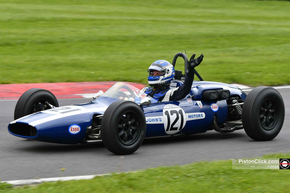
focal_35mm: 195
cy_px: 96
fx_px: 1571
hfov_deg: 10.5
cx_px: 145
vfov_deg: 7.0
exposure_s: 1/160
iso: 250
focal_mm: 130
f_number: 5.6
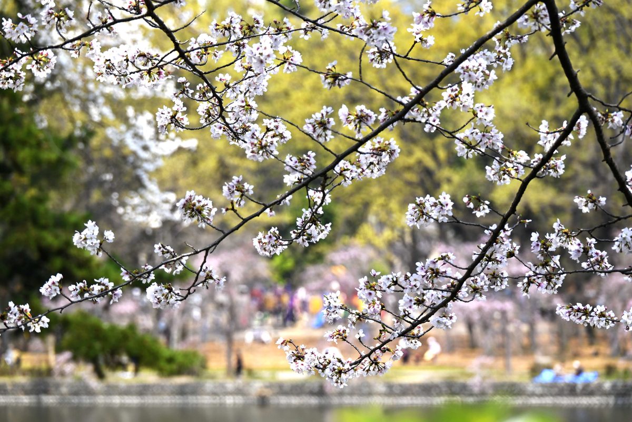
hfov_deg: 10.8
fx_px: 3337
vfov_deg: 7.2
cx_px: 316
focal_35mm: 190
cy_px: 211
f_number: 8
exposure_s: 1/500
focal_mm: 190
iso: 200
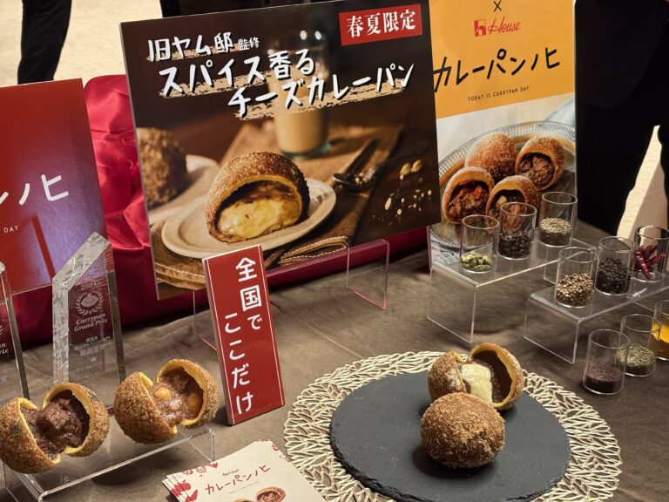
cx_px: 334
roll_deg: -2.6
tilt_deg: -23.1
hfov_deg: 36.8
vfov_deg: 28.0
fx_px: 1005
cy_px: 251
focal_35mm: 52
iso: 125
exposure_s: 1/60
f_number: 1.6
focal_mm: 5.96
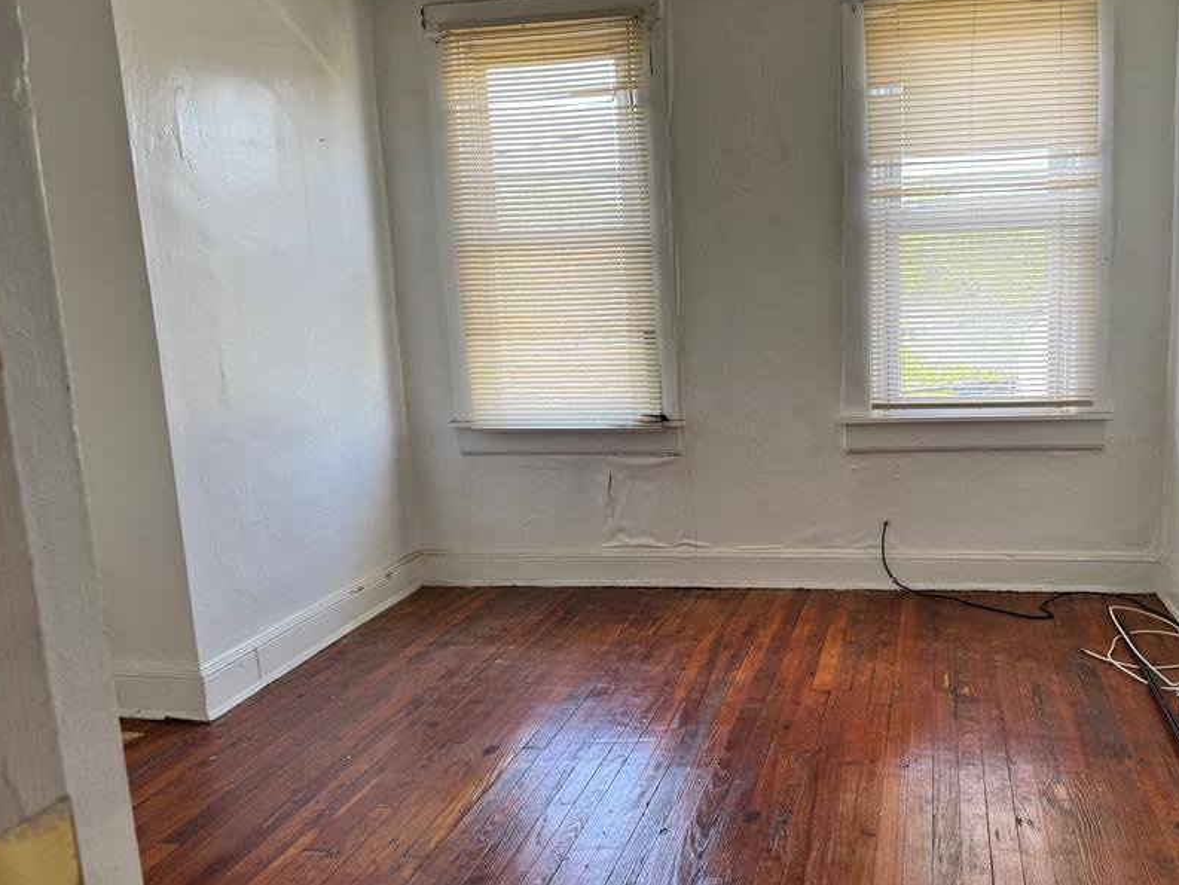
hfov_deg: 57.5
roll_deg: +2.2
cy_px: 458
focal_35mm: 31
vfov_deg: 45.4
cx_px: 745
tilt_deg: -10.5
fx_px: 1056
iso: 64
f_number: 1.78
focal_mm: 6.76
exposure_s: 1/121
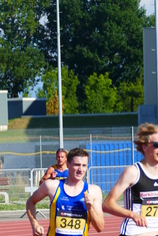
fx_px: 2791
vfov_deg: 4.9
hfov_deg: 3.2
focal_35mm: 424
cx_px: 71
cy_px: 249
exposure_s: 1/1000
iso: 125
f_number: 4
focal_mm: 67.72
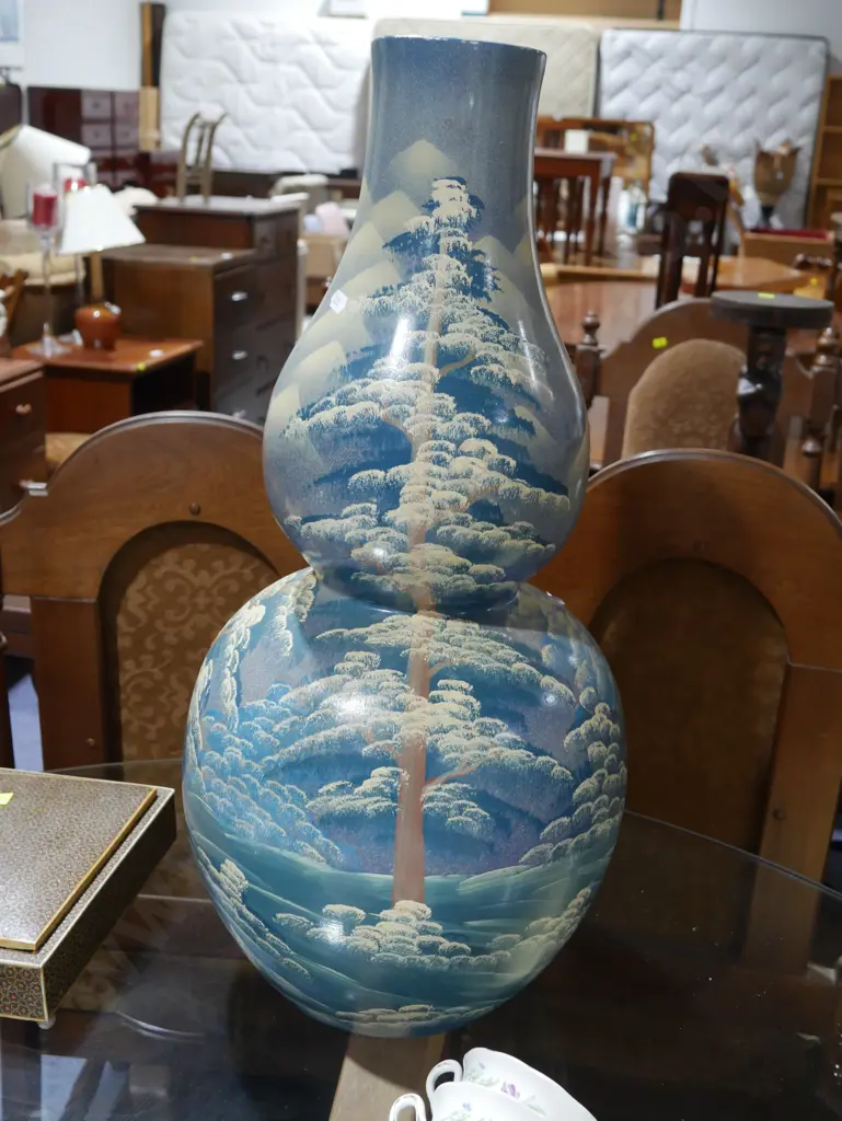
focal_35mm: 40
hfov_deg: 36.0
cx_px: 421
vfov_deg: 46.8
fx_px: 1296
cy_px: 560
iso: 800
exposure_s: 1/60
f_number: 5
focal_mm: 20
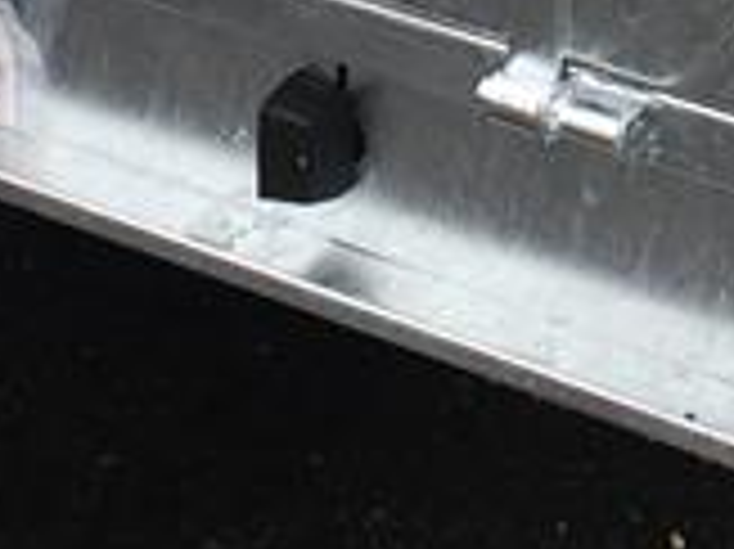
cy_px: -720
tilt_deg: -13.8
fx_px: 3581
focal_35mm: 169
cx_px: 662
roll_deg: -0.8
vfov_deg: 8.1
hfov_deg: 11.6
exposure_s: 1/281
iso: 25
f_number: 2.2
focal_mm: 4.15
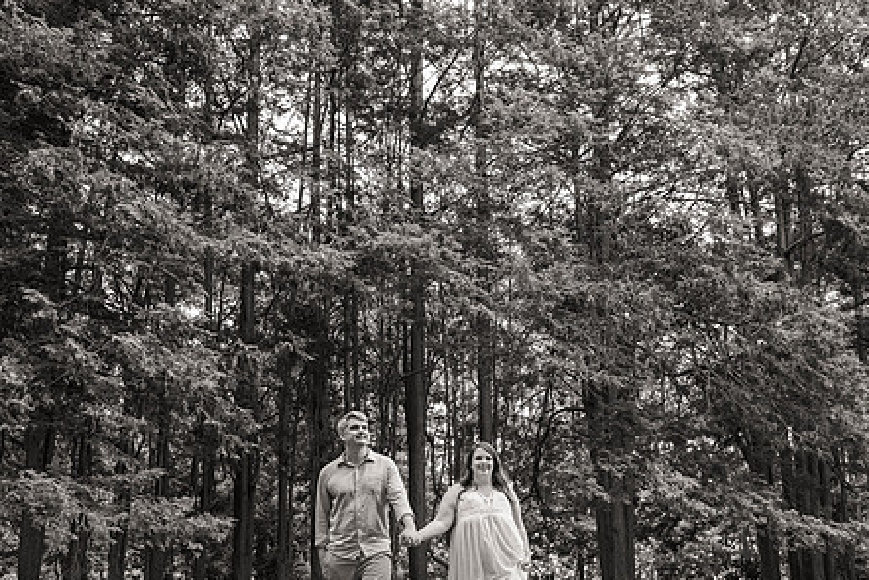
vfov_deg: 34.8
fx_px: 918
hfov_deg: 50.6
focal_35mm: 38
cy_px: 376
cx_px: 472
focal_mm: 28
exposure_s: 1/160
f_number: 3.5
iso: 1000
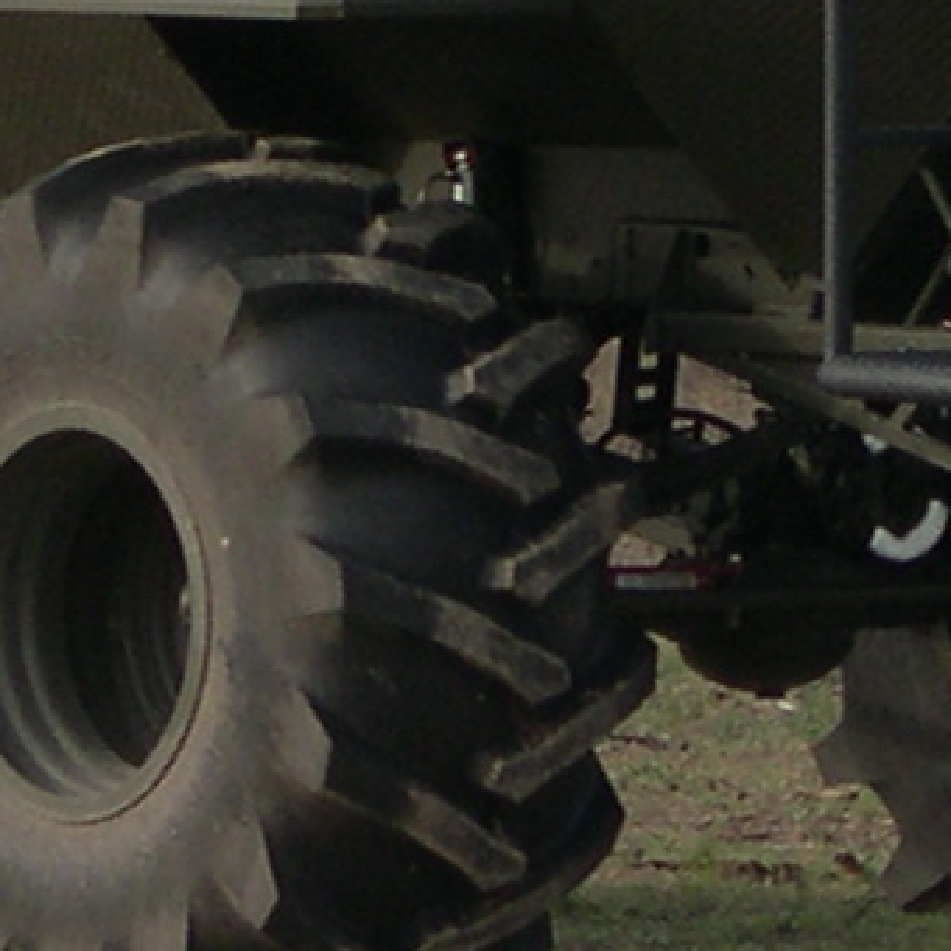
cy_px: -62
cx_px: 705
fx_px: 18711
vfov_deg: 2.9
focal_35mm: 602
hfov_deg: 2.9
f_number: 4.8
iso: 100
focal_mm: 21.6
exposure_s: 1/273
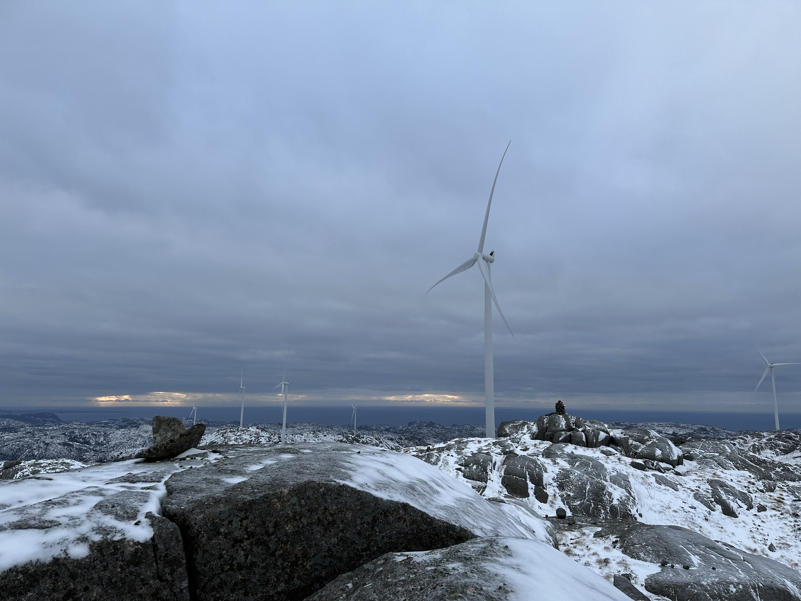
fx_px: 555
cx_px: 400
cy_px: 300
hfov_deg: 71.6
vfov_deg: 56.8
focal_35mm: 24
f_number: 1.8
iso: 80
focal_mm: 6.9
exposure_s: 1/797
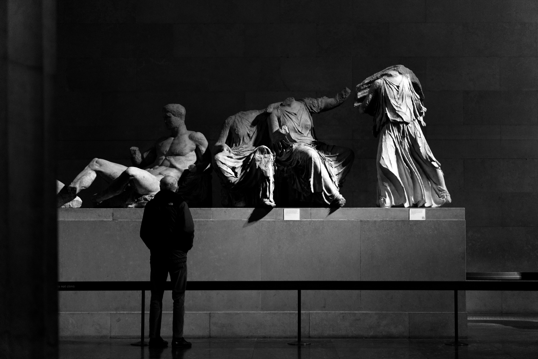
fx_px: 1121
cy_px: 180
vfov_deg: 18.2
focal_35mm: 75
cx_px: 269
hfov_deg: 27.0
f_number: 1.8
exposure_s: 1/80
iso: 1600
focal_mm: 50
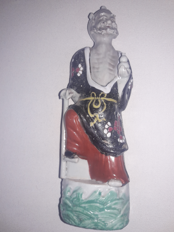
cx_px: 87
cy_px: 116
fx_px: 188
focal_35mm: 28
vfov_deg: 63.4
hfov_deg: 49.7
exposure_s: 1/159
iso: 40
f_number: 1.9
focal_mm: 3.7
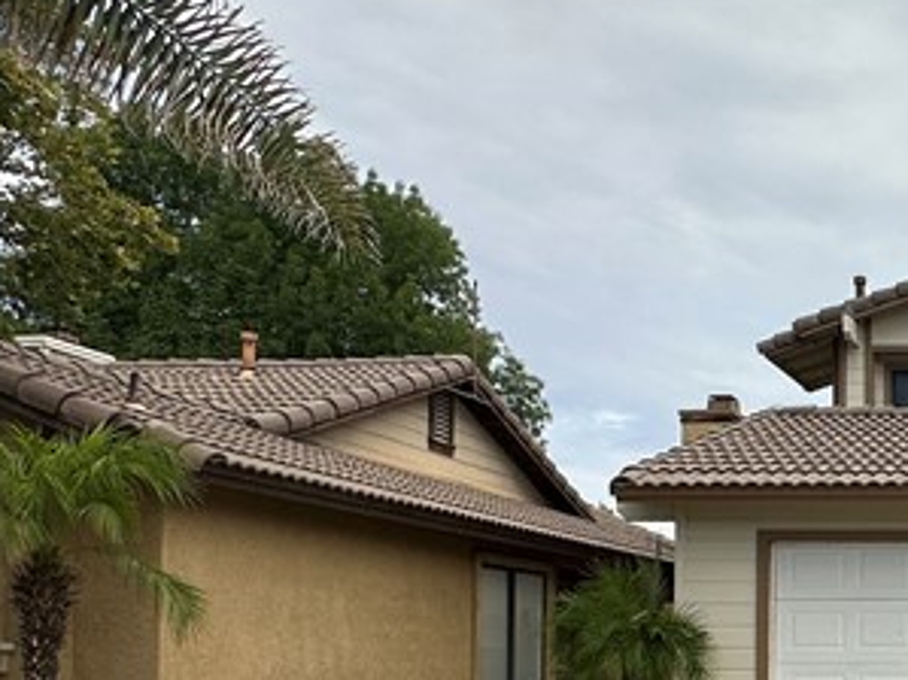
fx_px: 1259
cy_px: 638
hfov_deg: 32.7
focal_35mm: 48
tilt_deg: +0.4
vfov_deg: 28.8
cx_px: 1087
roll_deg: -1.0
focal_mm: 2.22
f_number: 2.2
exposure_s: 1/2451
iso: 50
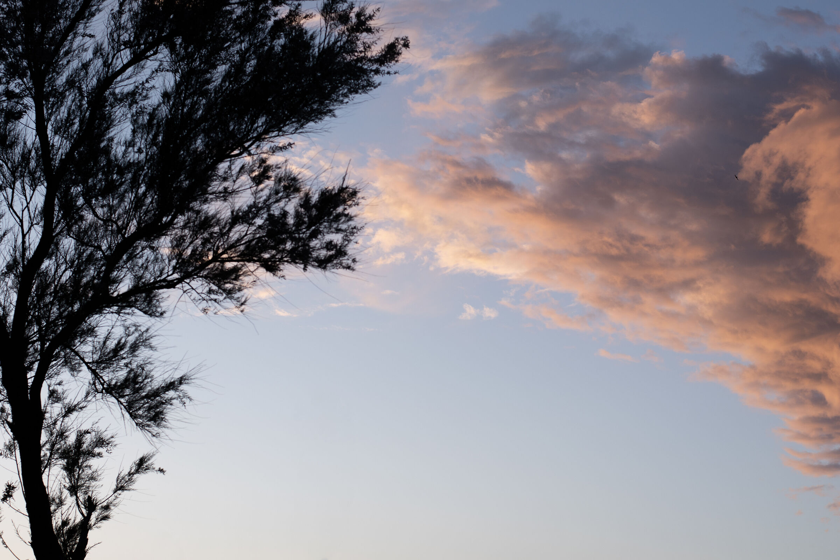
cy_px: 280
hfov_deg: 27.0
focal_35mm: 75
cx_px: 420
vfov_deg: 18.2
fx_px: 1750
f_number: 5.6
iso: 100
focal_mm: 50
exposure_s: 1/200
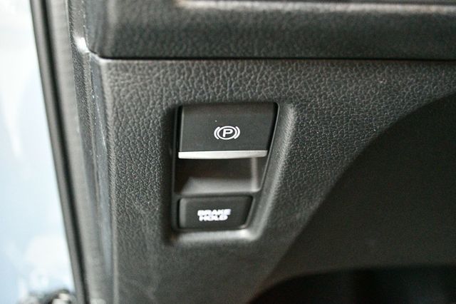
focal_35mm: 48
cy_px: 152
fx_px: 608
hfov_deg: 41.1
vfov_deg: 28.0
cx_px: 228
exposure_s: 1/20
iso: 12800
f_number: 4.8
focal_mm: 32
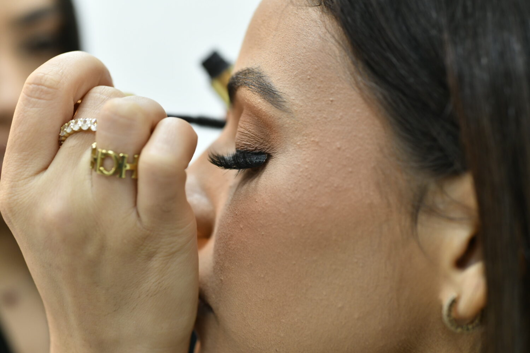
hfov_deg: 33.4
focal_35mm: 60
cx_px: 265
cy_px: 176
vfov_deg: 22.6
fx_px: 883
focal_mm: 60
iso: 800
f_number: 4.5
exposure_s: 1/100
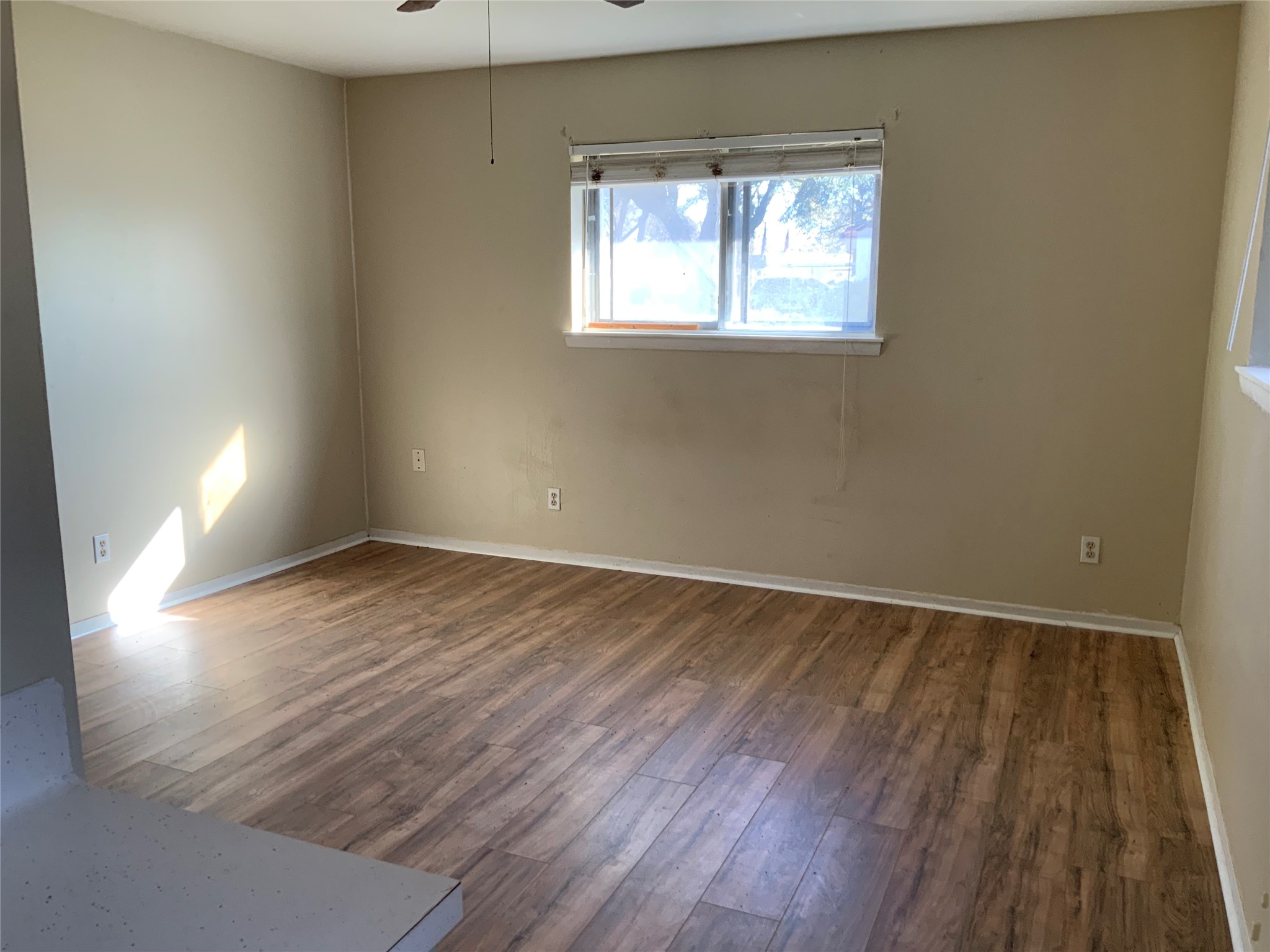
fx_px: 1064
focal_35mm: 29
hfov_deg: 61.7
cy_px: 476
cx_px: 635
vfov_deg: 48.2
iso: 64
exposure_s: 1/60
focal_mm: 3
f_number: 1.8
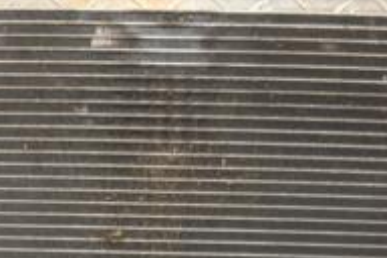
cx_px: 77
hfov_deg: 20.5
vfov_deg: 13.7
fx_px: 1059
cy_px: 236
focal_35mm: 99
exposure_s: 1/160
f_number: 5
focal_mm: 21
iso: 800
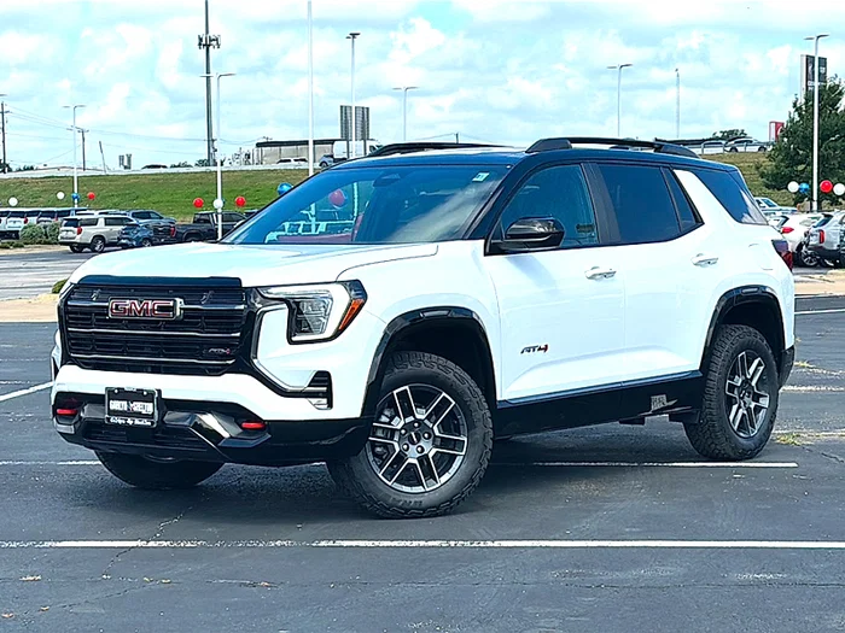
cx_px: 422
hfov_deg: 28.6
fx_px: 1660
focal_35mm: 68
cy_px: 316
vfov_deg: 21.6
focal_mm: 6.86
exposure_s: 1/3390
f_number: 1.78
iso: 64
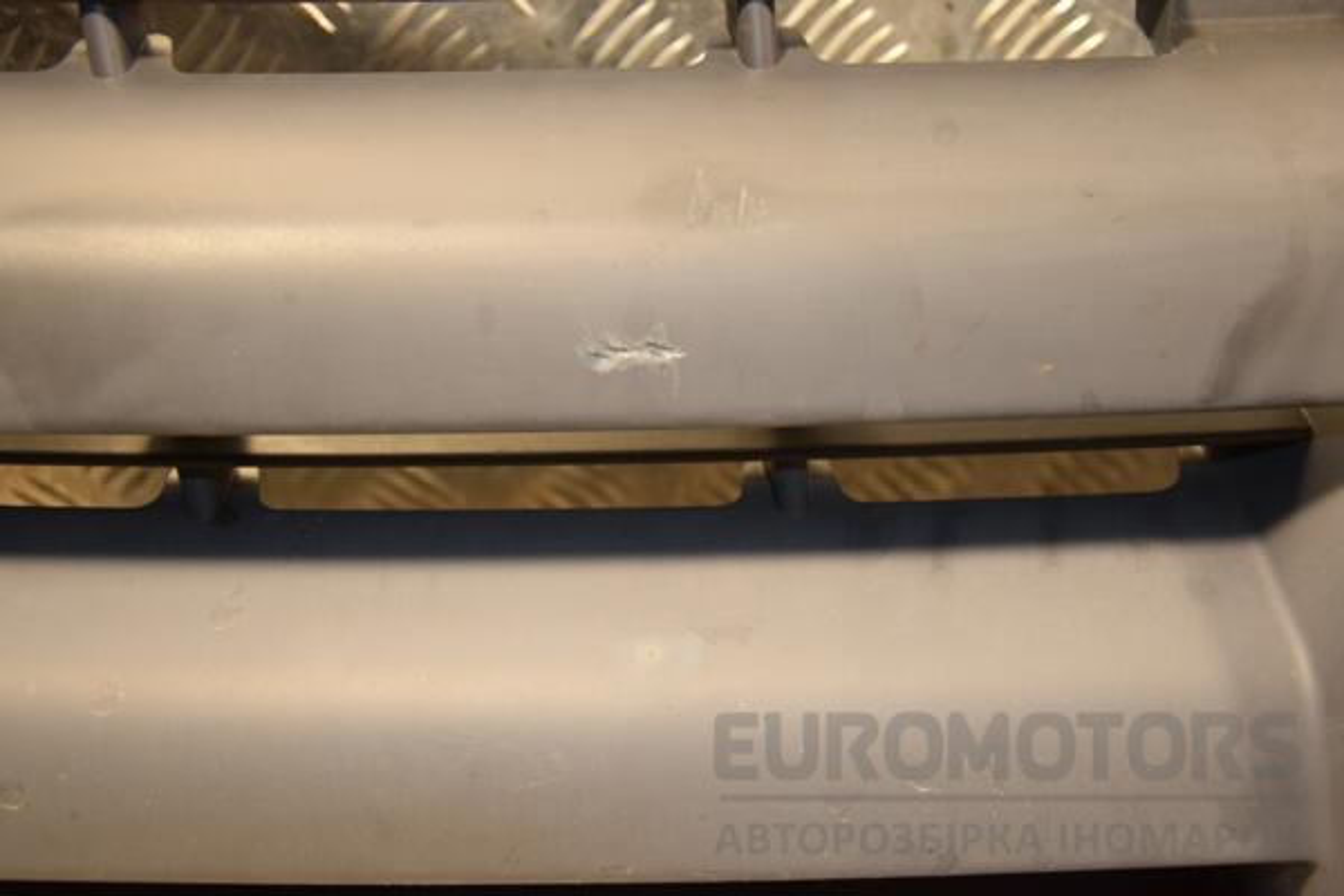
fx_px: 1792
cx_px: 672
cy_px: 448
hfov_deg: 41.1
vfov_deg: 28.1
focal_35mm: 48
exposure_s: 1/125
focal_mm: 32
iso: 800
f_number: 5
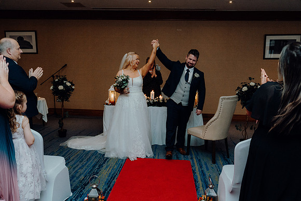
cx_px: 150
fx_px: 251
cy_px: 100
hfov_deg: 61.9
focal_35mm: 30
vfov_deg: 43.6
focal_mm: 30
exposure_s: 1/160
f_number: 3.5
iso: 2500
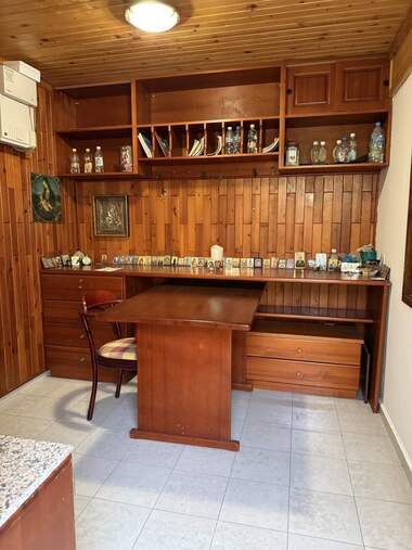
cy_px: 275
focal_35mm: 24
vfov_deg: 71.6
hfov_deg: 56.8
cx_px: 206
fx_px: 381
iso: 800
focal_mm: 6.76
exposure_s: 1/42
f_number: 1.78
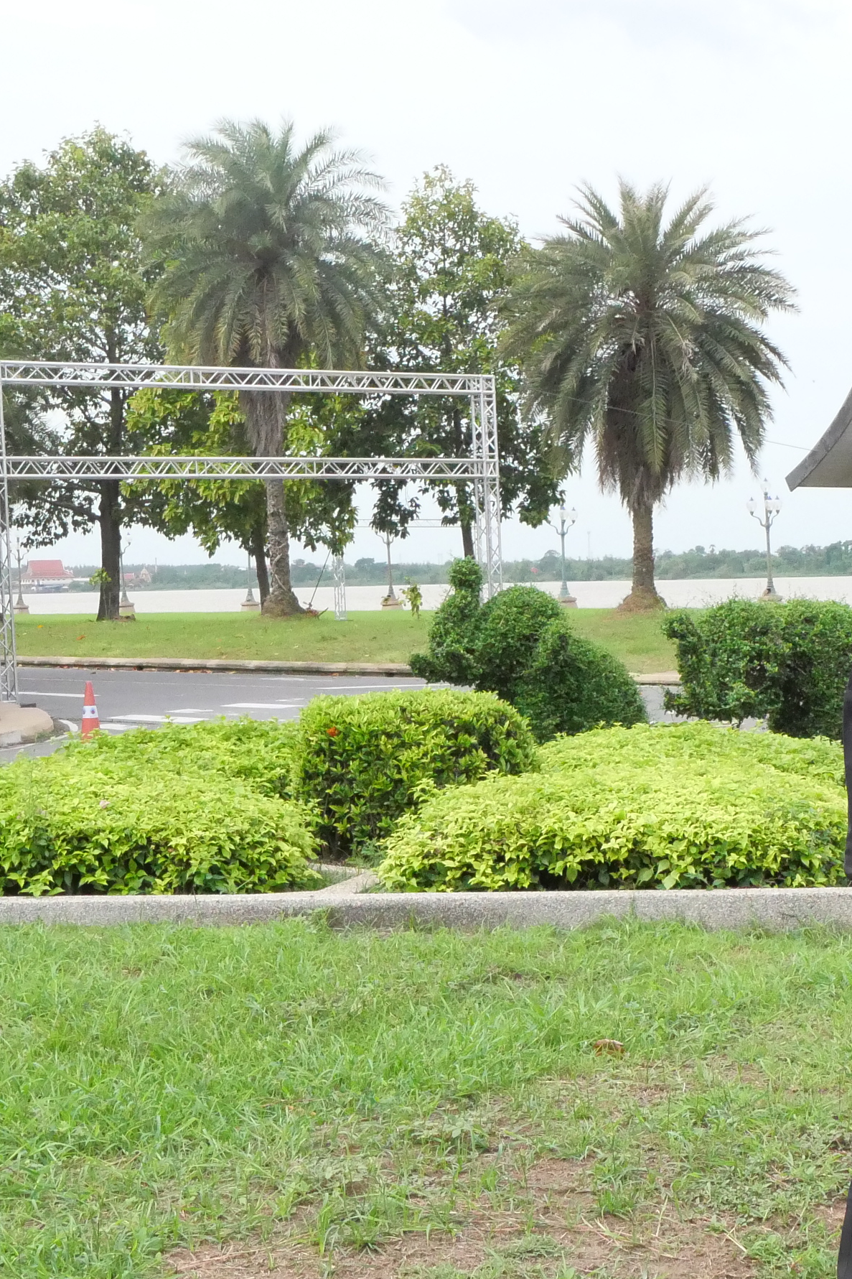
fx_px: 2592
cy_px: 682
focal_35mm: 73
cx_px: 610
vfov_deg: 27.7
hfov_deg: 18.6
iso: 3200
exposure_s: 1/3200
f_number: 9
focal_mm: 17
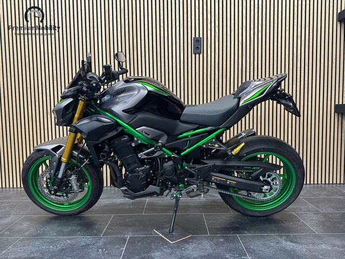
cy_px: 130
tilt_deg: -3.4
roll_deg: +0.5
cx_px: 172
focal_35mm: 24
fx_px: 239
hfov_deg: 71.6
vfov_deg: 56.8
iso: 160
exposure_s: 1/50
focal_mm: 6.86
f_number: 1.78
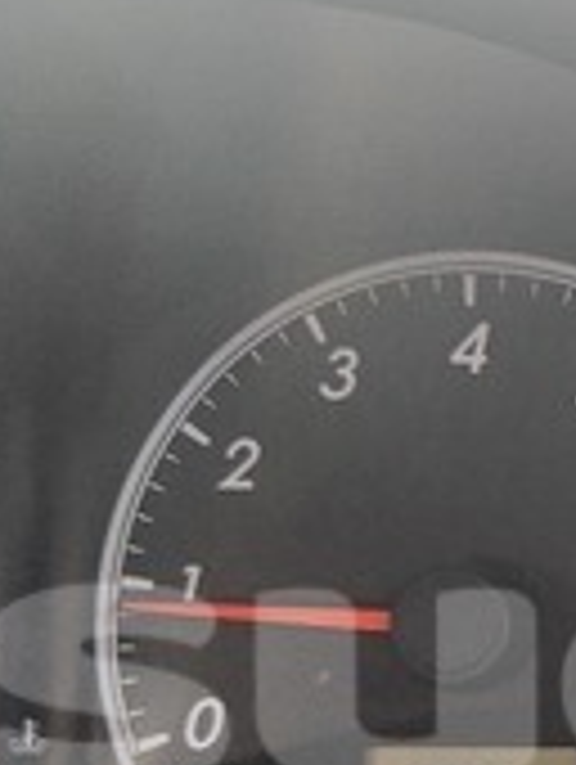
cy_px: 662
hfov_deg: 15.9
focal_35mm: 81
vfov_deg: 23.6
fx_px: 1793
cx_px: 986
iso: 640
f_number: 1.8
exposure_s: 1/100
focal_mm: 5.4
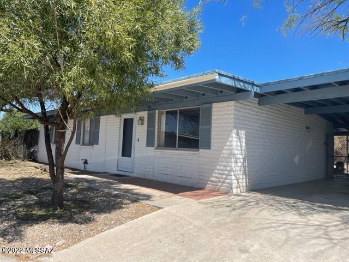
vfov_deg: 53.1
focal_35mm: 26
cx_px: 174
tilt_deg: +3.8
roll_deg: -2.6
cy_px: 131
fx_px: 262
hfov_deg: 67.3
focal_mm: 5.1
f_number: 1.6
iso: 32
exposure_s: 1/2488
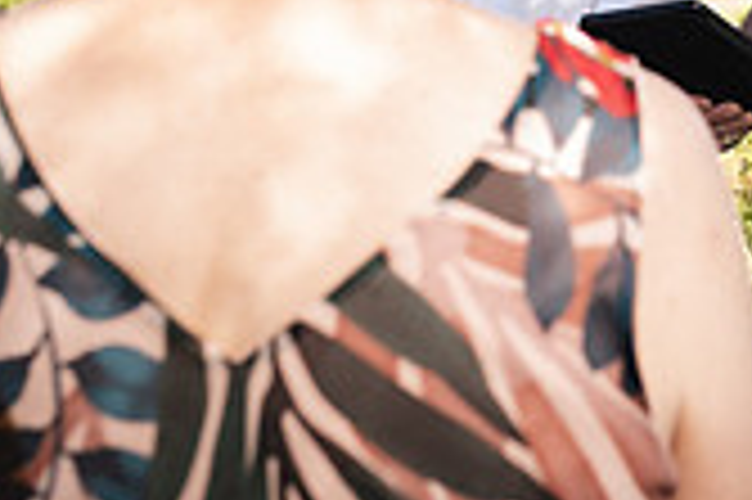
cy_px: -347
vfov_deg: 7.7
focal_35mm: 174
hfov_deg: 11.6
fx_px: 3631
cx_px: 869
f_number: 6.3
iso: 250
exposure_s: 1/200
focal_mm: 50
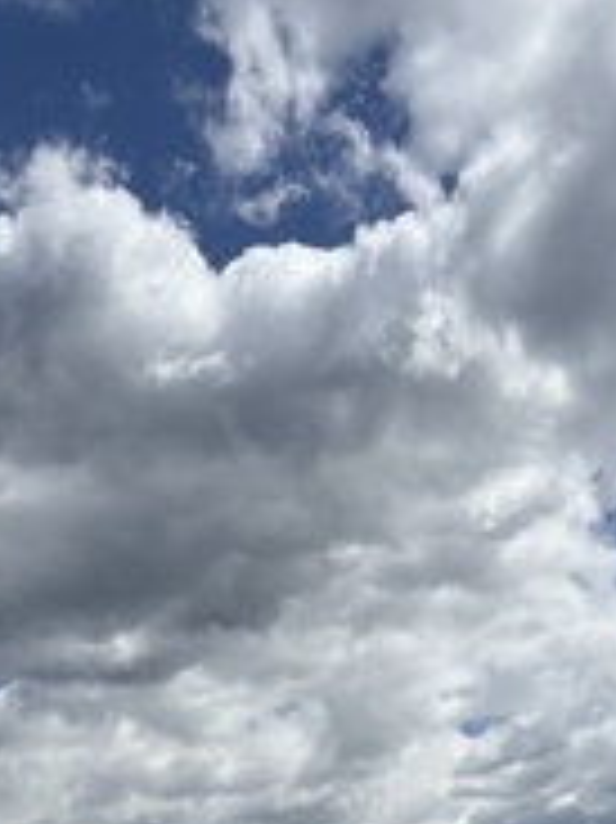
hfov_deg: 27.8
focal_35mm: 51
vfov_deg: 31.7
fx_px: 1211
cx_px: 515
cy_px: 973
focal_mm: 2.22
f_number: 2.2
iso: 50
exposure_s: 1/4425
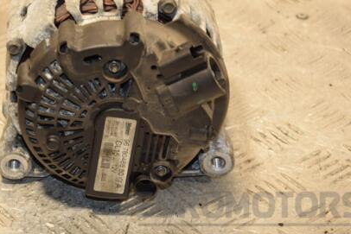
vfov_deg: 8.9
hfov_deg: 13.2
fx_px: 1512
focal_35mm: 155
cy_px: 90
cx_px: 119
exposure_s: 1/200
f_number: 5.3
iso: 800
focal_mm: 70
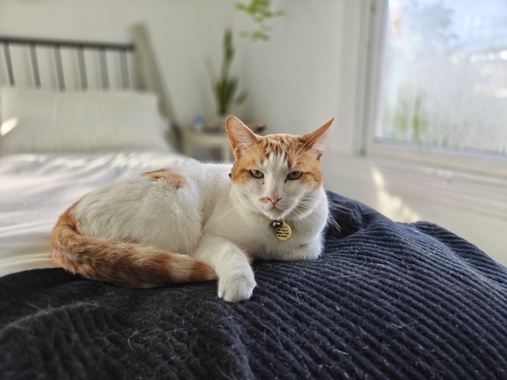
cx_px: 254
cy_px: 190
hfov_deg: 71.6
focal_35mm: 24
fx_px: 352
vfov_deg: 56.8
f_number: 2.8
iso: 250
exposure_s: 1/100
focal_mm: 5.59
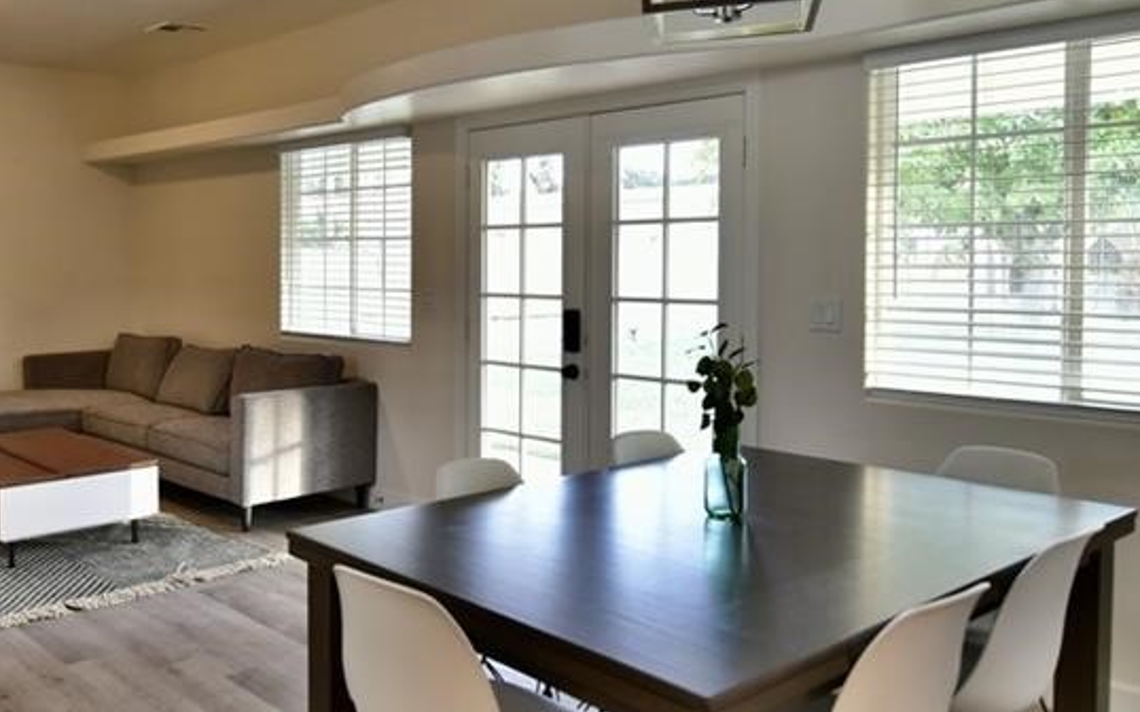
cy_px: 300
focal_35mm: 33
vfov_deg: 38.2
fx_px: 1025
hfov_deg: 56.7
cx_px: 369
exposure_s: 1/60
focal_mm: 17
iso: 1250
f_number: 2.8
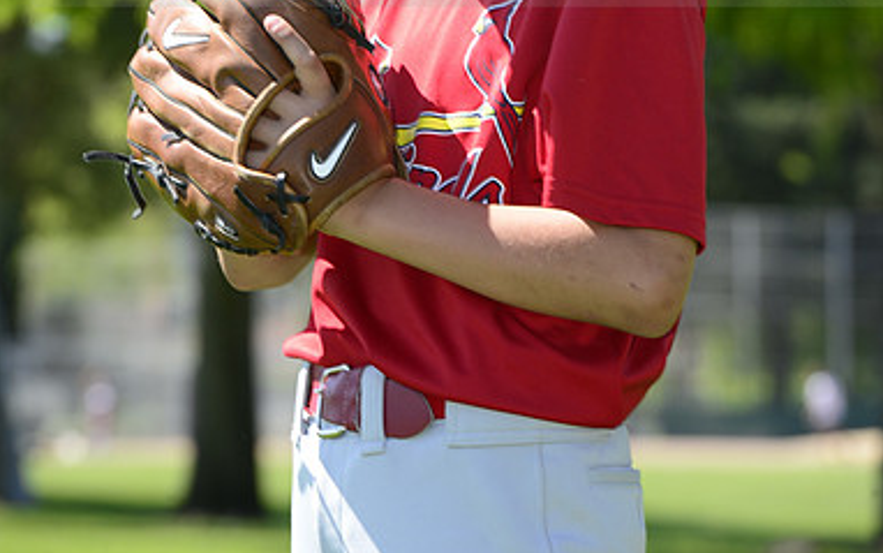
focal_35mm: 309
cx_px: 443
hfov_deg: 6.8
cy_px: -65
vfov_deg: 4.2
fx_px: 7438
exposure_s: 1/160
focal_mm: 200
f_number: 10
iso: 200
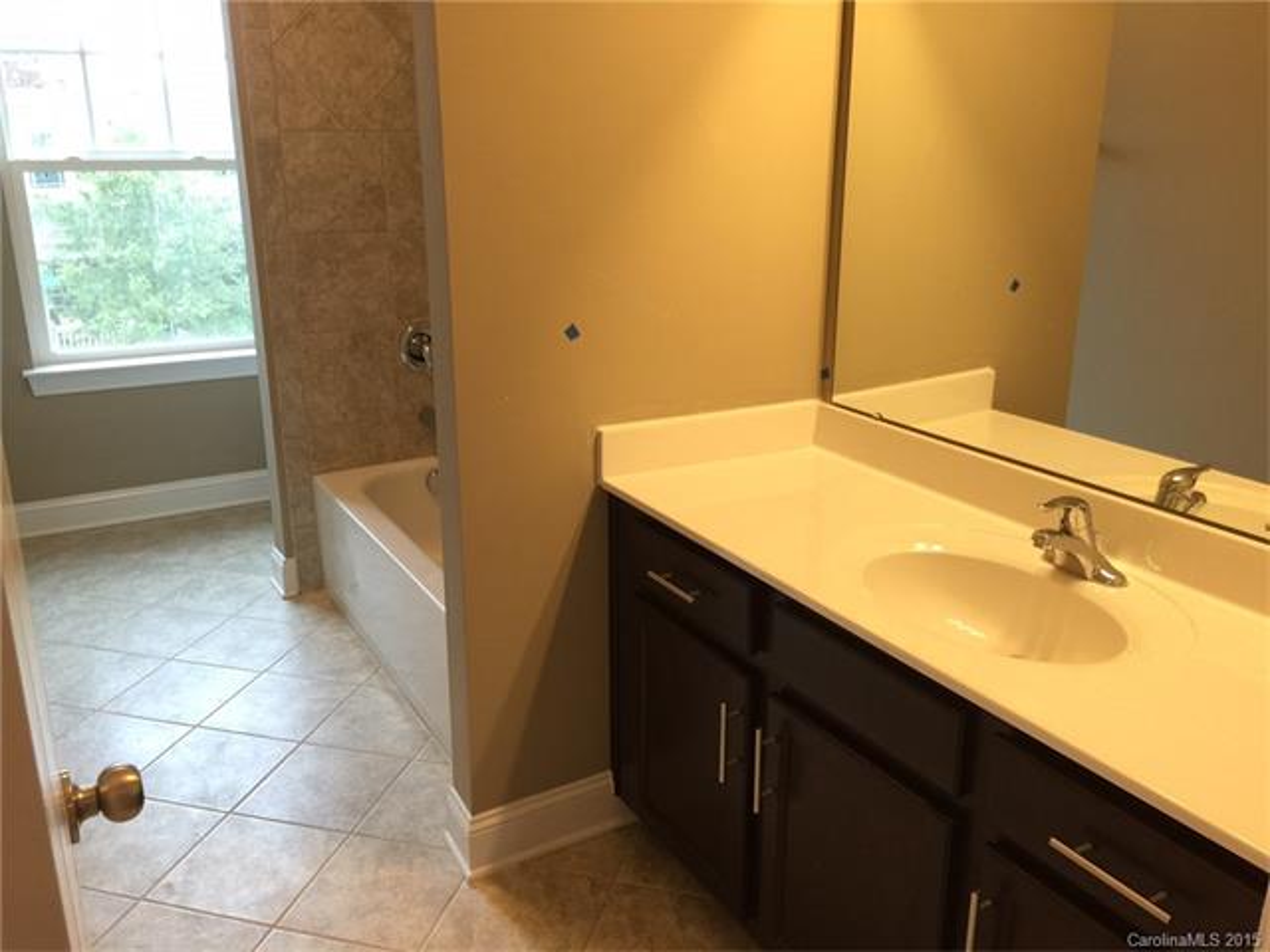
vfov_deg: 48.2
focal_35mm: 29
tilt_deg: -17.0
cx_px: 635
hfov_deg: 61.7
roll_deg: -1.0
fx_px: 1064
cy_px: 476
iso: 32
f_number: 2.2
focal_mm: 4.15
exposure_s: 1/15
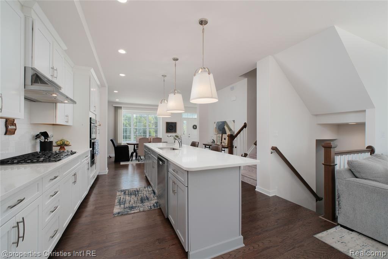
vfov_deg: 77.3
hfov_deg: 100.4
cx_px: 194
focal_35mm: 15
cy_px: 130
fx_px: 162
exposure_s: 1/250
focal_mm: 10
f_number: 8
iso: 640
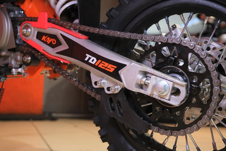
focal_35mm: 44
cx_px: 113
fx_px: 276
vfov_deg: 30.5
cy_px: 76
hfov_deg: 44.5
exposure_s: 1/160
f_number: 4
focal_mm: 29.2
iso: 1600
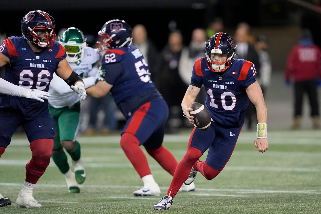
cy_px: 107
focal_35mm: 400
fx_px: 3566
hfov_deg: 5.2
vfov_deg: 3.4
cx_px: 160
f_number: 2.8
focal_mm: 400
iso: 3200
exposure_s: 1/1600
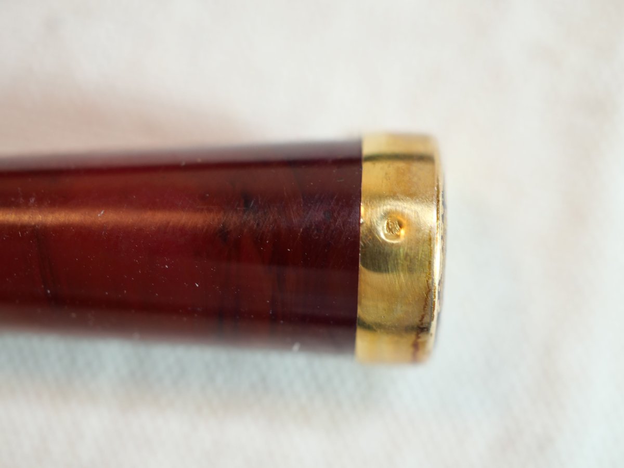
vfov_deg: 24.4
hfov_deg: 32.2
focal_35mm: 60
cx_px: 312
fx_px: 1082
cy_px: 234
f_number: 3.5
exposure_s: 1/125
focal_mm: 30
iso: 320
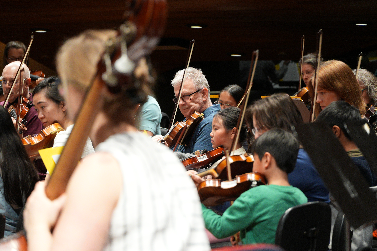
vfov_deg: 6.4
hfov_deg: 9.6
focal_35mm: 214
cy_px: 128
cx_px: 183
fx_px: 2236
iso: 1250
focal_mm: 135
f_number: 5.6
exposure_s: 1/80
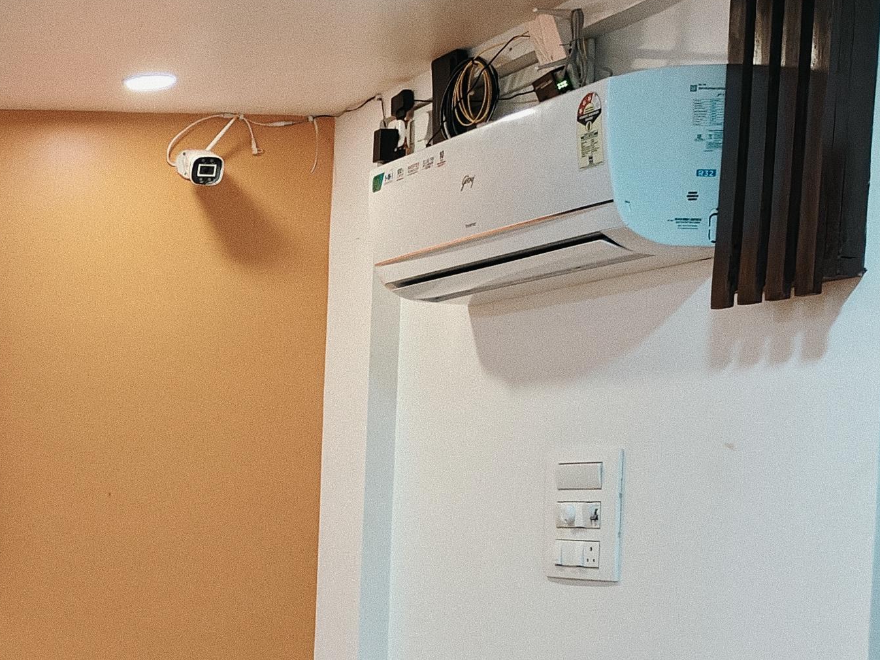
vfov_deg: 19.7
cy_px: 608
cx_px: -406
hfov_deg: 22.4
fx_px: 1856
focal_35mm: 73
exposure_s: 1/50
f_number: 1.8
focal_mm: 5.59
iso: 250
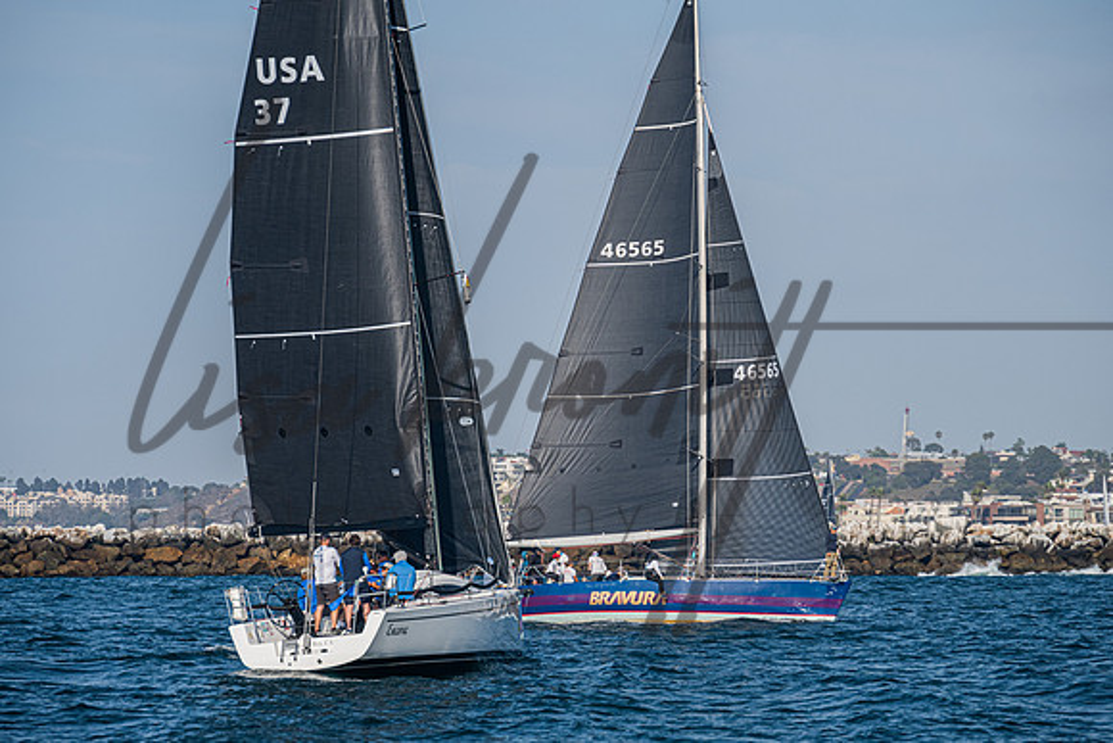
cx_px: 572
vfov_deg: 7.2
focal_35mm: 192
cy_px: 395
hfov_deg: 10.7
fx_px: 5924
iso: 400
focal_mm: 160
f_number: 6.3
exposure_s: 1/1000
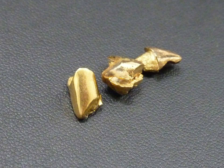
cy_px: 84
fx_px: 459
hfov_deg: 27.4
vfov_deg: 20.7
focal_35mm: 71
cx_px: 112
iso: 800
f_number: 3.6
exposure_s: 1/30
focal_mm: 6.5
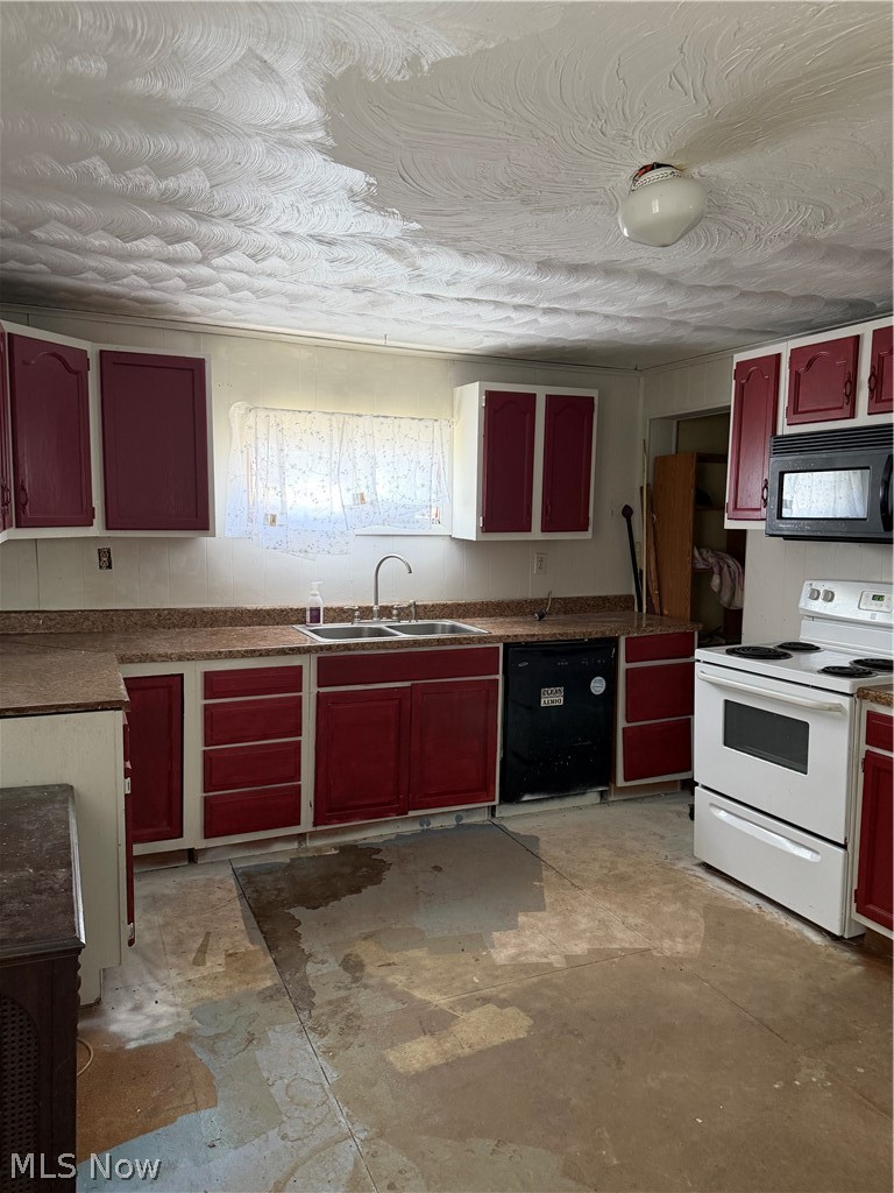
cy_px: 596
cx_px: 447
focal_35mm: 24
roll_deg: -0.9
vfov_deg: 71.6
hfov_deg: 56.8
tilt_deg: -6.5
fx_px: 826
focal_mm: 6.76
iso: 250
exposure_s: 1/60
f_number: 1.78
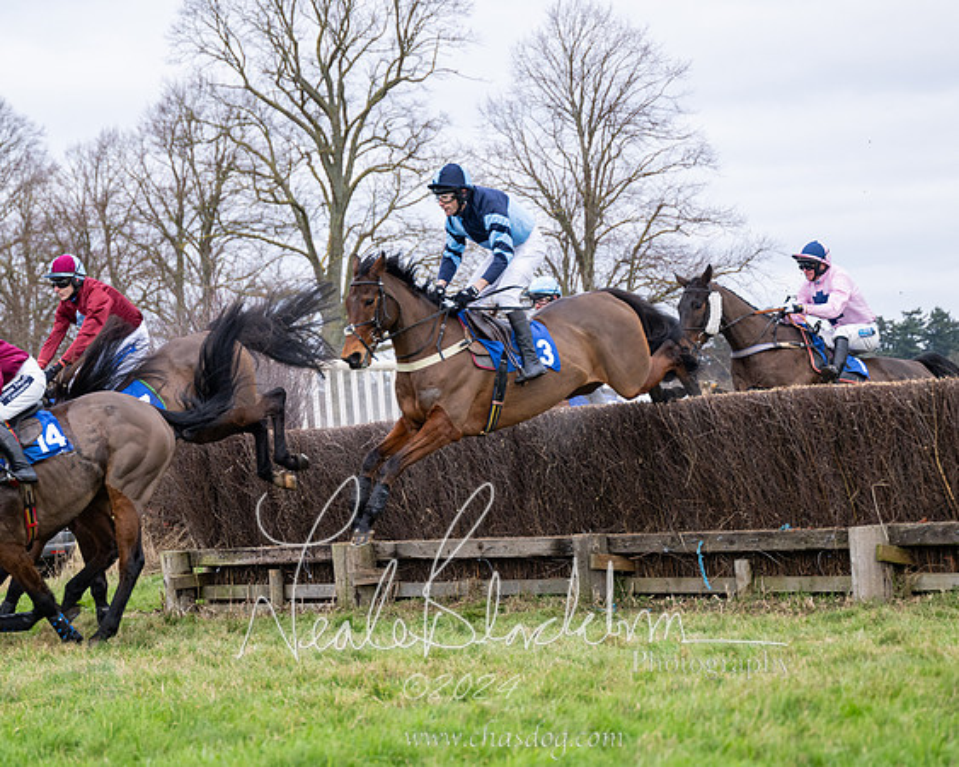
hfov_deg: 15.3
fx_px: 3574
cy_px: 379
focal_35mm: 126
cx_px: 368
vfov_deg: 12.2
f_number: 4
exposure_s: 1/1000
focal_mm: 98
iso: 800
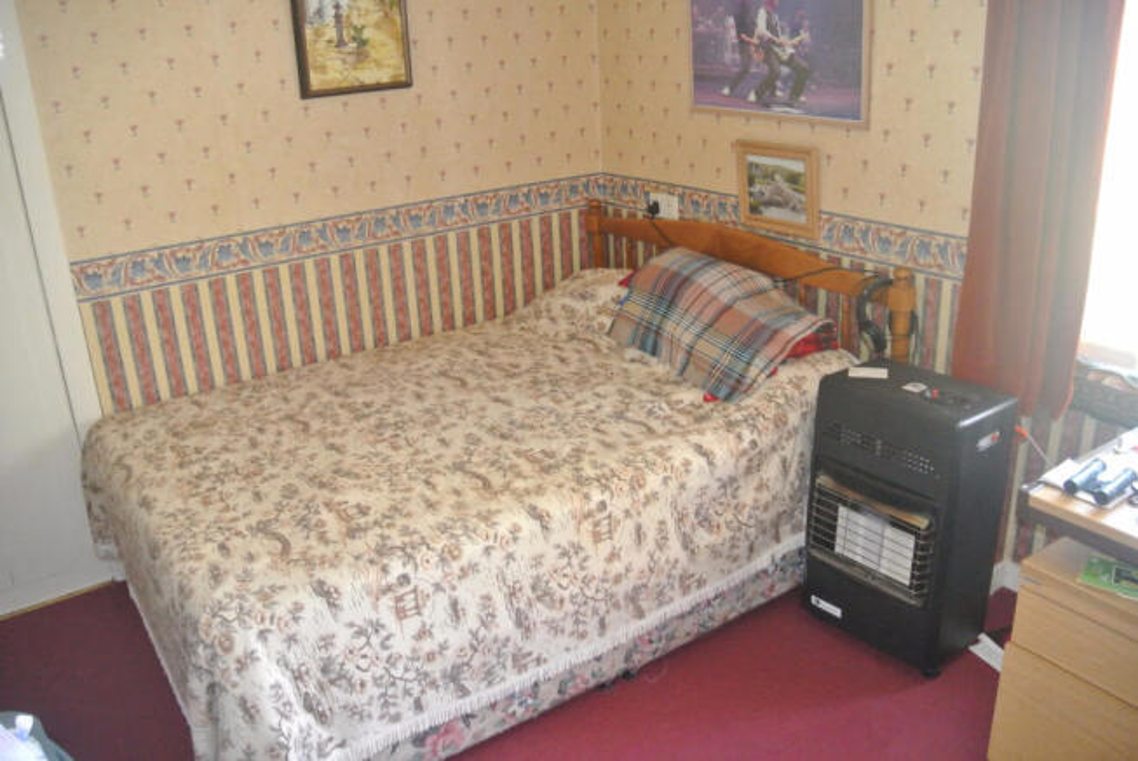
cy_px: 380
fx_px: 918
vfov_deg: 45.1
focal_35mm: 29
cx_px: 569
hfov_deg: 63.6
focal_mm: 11
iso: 2200
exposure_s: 1/60
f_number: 3.5
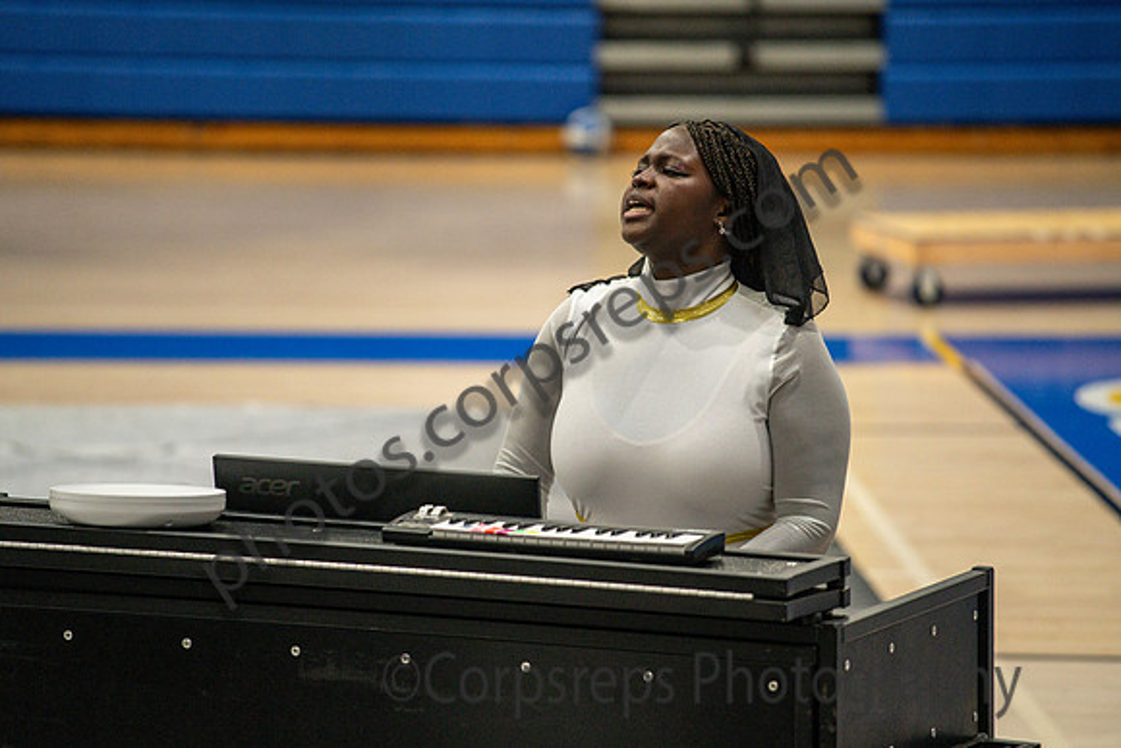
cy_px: 374
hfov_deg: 10.3
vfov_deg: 6.9
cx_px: 560
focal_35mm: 200
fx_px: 6229
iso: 3200
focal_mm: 200
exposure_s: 1/500
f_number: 4
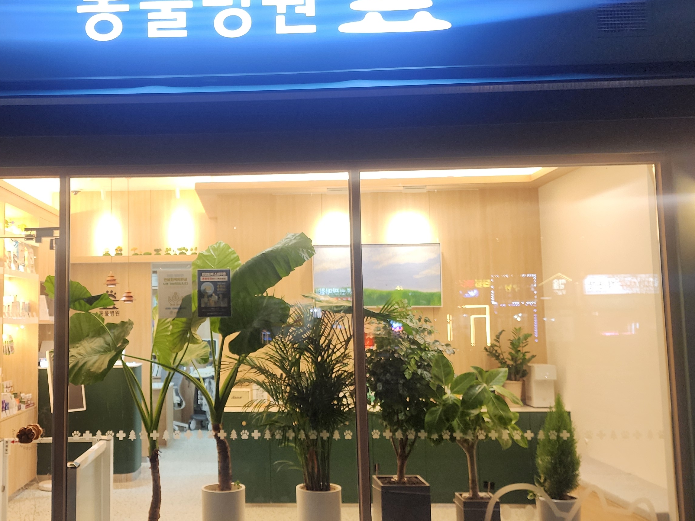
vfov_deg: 36.0
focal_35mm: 40
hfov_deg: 46.1
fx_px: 803
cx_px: 233
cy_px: 253
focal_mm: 6.4
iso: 320
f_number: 1.8
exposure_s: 1/120
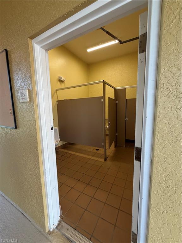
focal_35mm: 14
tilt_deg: -5.0
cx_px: 91
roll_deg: -1.0
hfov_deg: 85.7
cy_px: 122
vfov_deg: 102.1
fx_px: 98
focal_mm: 2.22
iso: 250
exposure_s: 1/120
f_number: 2.2
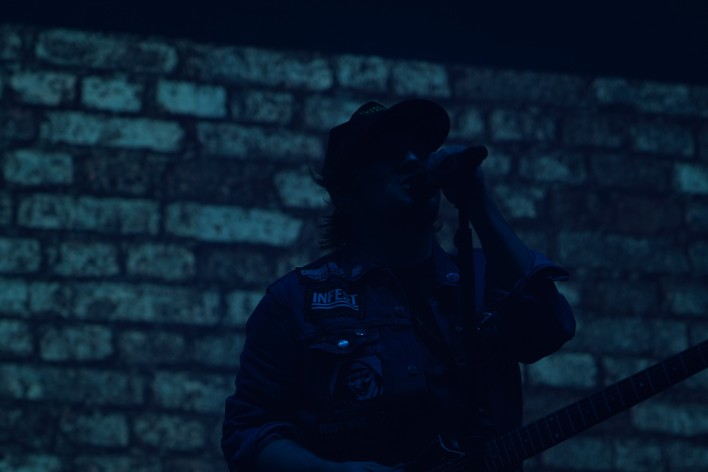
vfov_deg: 8.5
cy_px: 335
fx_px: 3166
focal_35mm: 161
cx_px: 398
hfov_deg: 12.8
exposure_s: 1/125
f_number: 4
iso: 100
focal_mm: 105
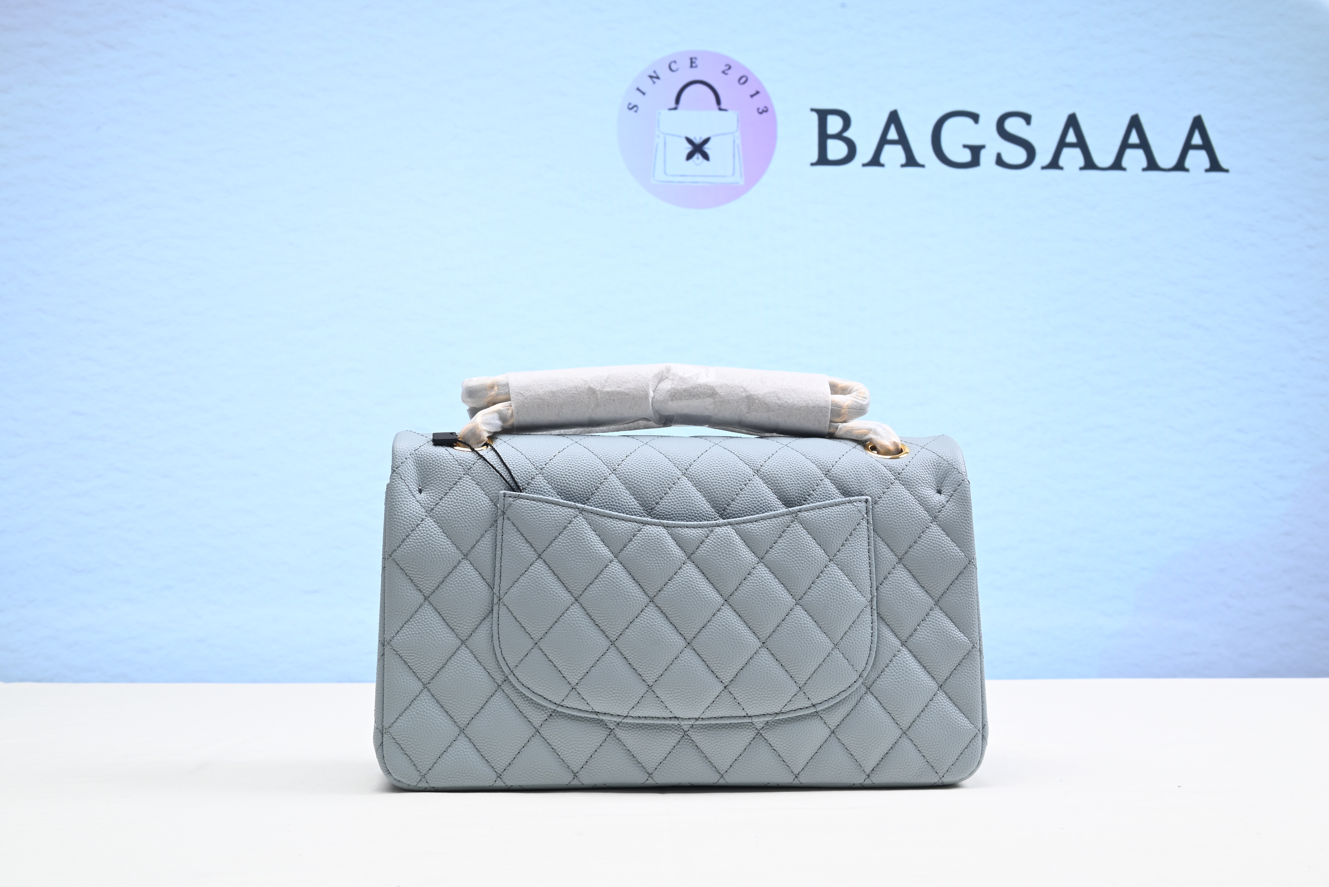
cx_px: 664
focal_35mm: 40
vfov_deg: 33.4
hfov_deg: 48.4
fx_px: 1477
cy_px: 444
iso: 100
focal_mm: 40
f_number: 16
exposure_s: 1/2
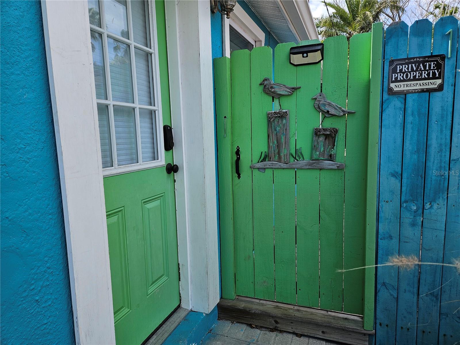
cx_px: 230
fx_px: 306
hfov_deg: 73.9
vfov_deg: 58.9
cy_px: 172
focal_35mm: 23
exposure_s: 1/1493
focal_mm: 5.4
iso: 32
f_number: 1.8
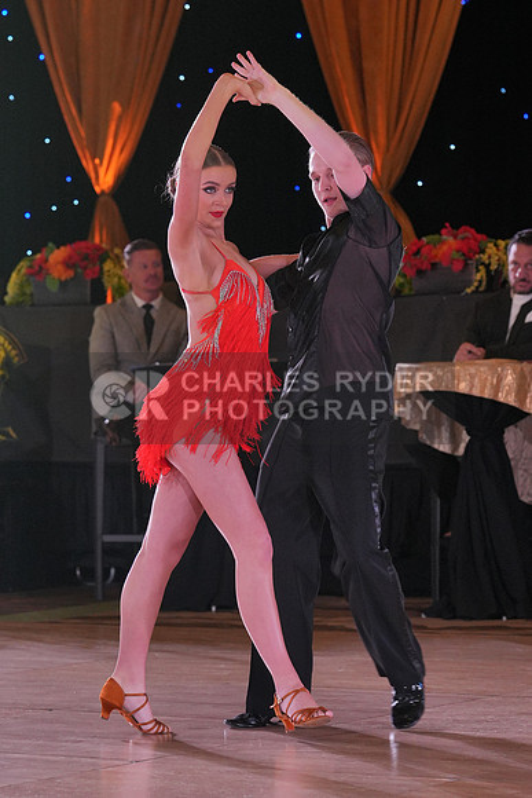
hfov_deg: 8.8
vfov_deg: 13.2
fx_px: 3456
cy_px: 399
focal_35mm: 156
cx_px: 266
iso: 1600
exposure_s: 1/400
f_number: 4
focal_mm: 104
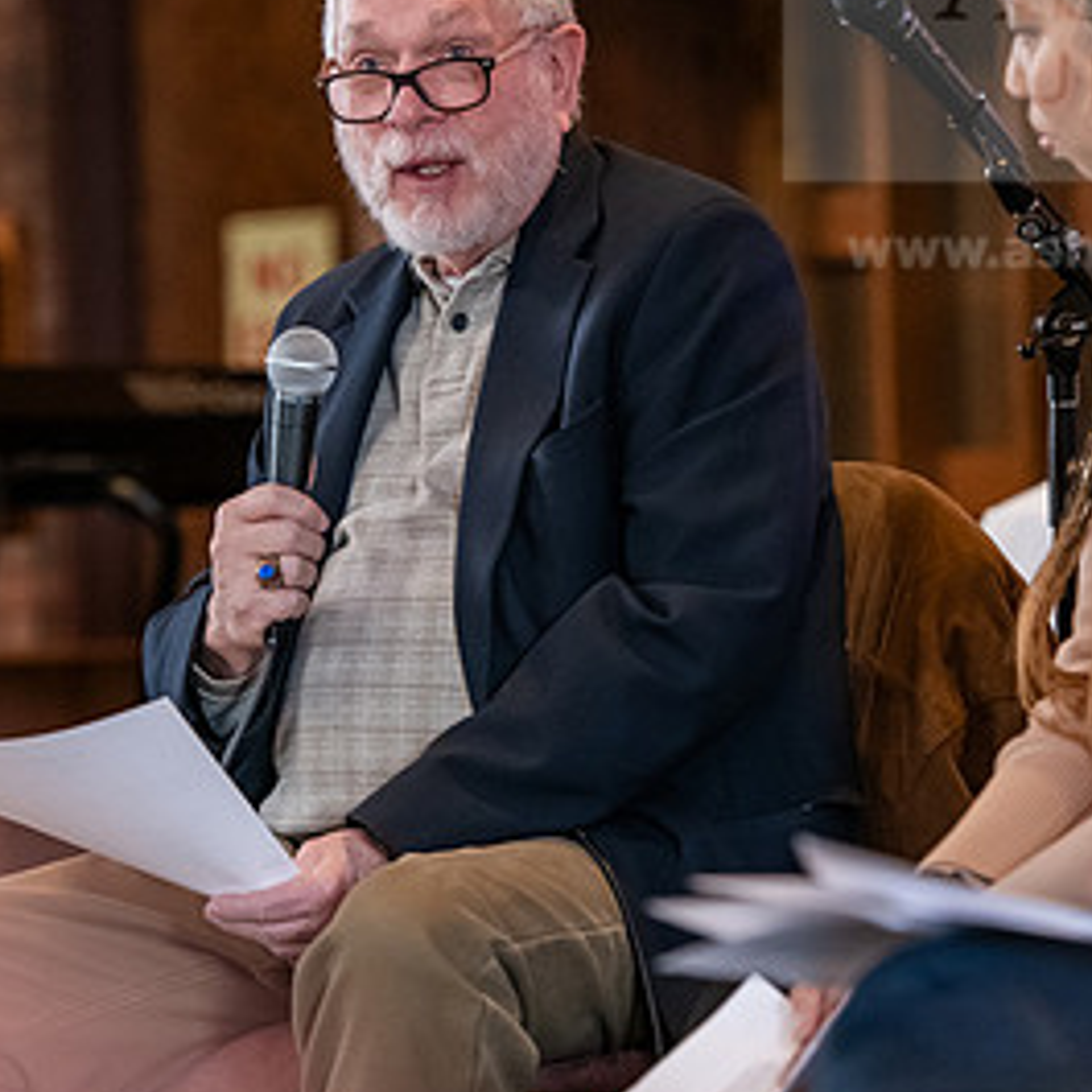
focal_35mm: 251
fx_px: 8958
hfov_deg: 7.0
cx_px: 659
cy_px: 336
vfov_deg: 7.0
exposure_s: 1/200
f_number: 2.8
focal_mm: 135
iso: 3200
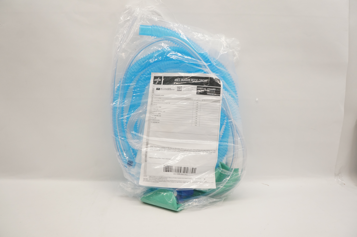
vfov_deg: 47.8
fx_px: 267
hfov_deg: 67.4
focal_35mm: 27
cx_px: 178
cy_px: 118
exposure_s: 1/160
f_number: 6.3
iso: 800
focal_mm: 18
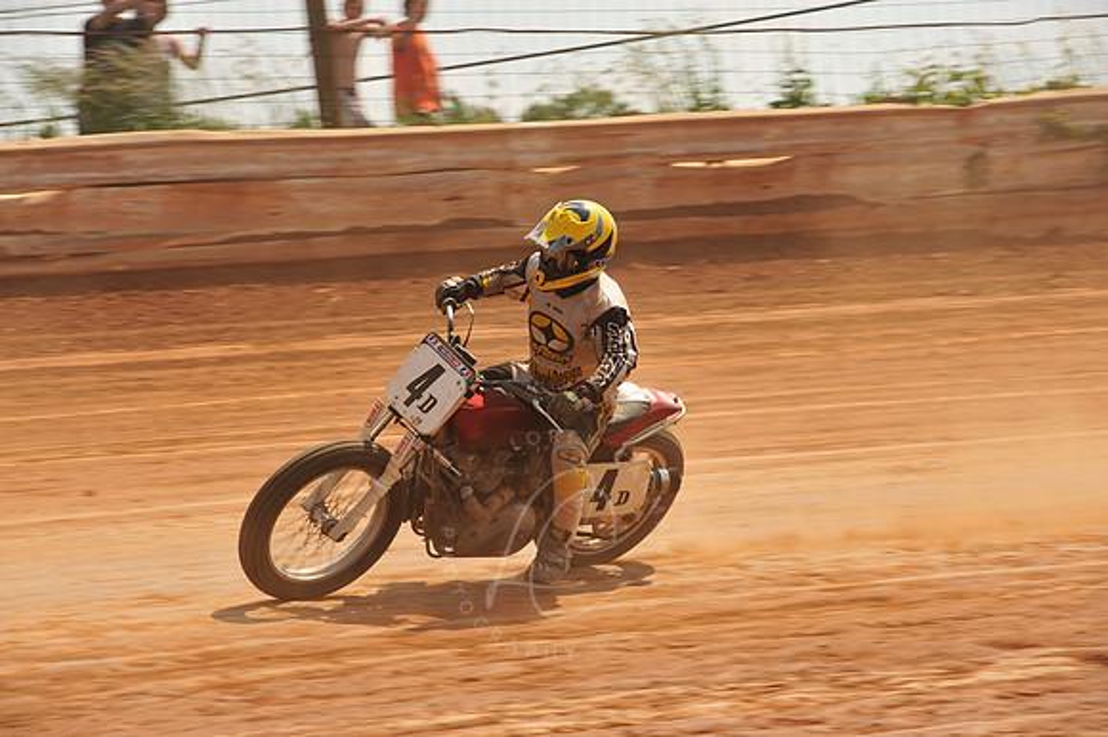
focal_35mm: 155
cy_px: 368
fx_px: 4768
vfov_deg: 8.8
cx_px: 554
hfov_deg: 13.3
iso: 200
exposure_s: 1/400
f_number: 10
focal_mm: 155
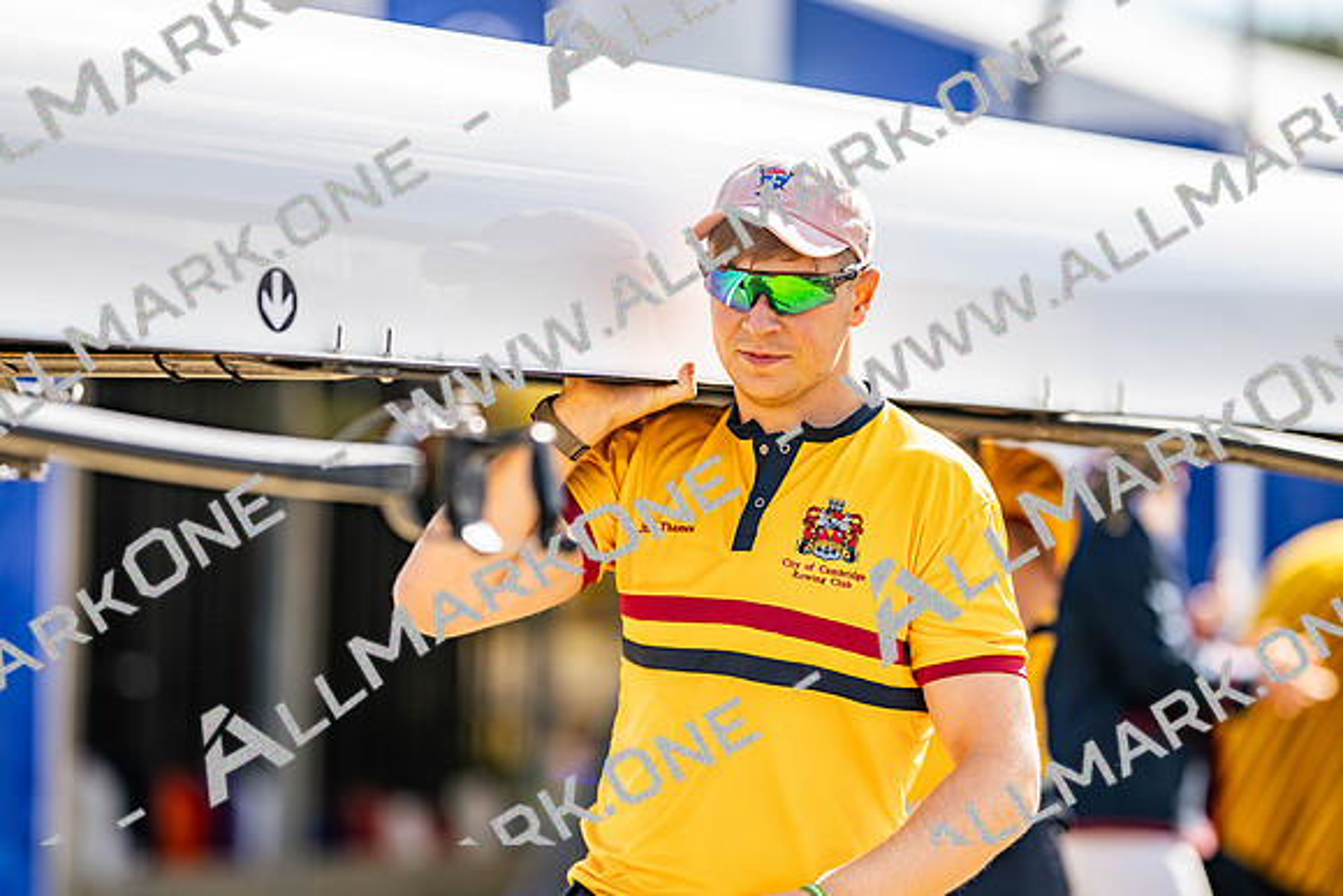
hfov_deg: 15.2
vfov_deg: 10.2
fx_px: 5037
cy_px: 448
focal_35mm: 135
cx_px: 672
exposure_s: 1/1600
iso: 64
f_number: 1.8
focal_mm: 135
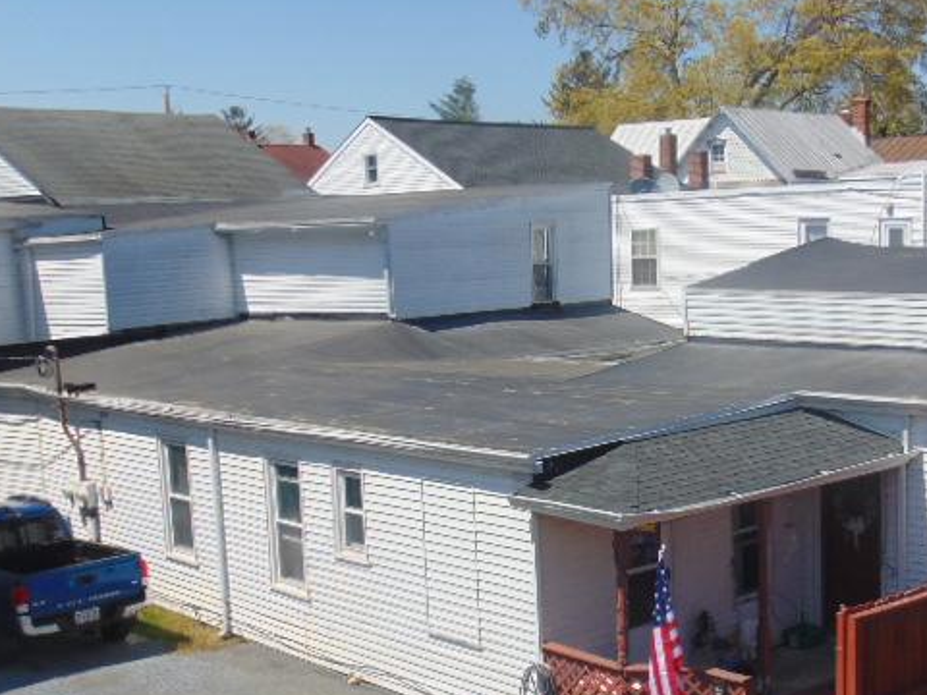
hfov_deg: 34.3
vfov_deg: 26.0
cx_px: 533
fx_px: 1500
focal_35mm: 56
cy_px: 444
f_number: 8.7
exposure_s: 1/250
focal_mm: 7.6
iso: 80
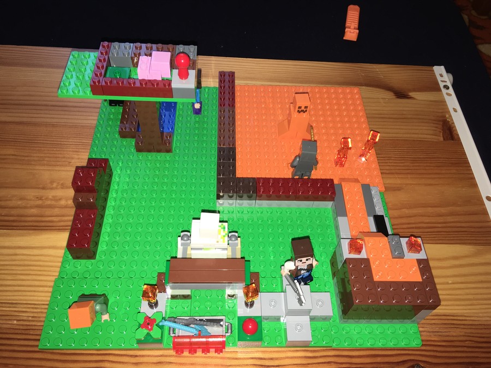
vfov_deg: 48.2
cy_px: 184
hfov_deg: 61.7
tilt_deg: -55.1
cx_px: 246
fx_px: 411
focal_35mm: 29
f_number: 2.2
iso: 32
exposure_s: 1/33
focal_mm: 4.15
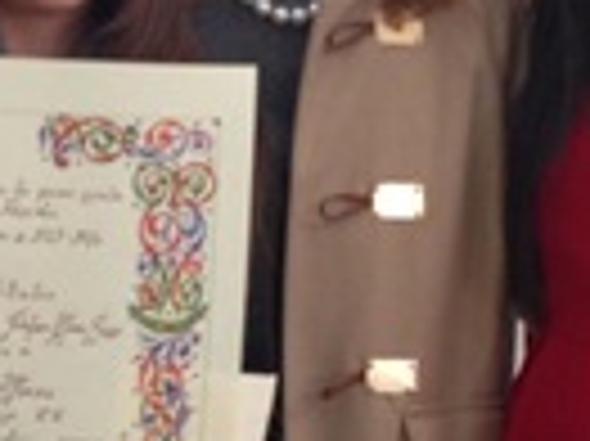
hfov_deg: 12.2
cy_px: 243
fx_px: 2742
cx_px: 108
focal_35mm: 161
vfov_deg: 9.2
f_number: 2.4
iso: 160
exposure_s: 1/20
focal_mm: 4.12
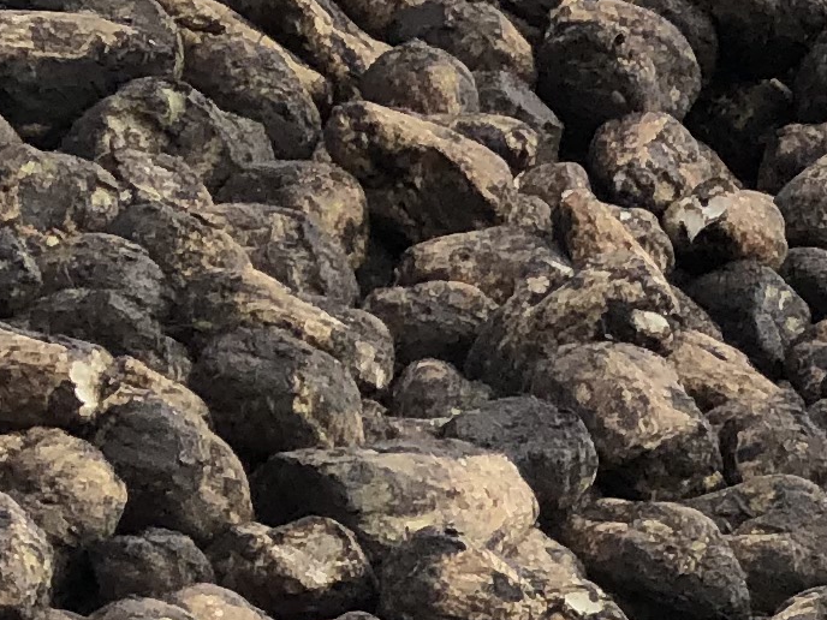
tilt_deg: -2.7
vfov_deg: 8.5
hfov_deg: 10.1
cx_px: 2154
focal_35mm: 164
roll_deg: -1.5
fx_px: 3918
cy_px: 1331
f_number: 1.8
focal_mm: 3.99
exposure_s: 1/1389
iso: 20
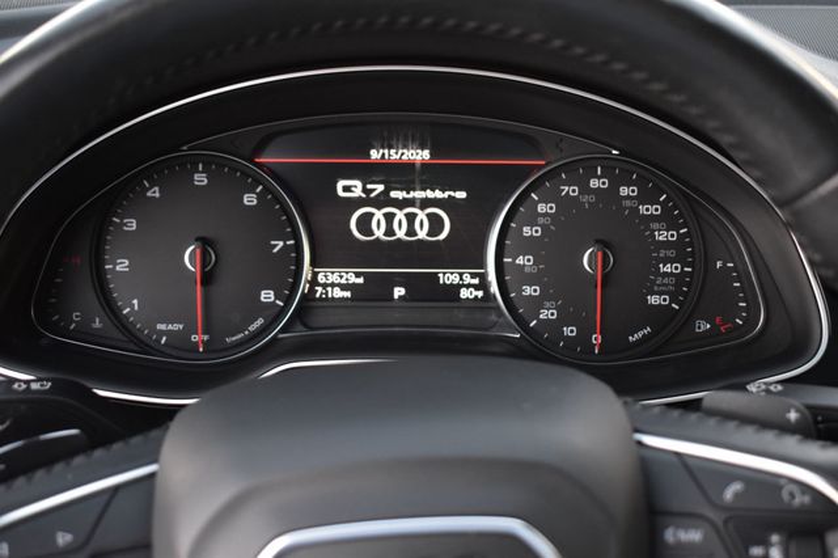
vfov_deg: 29.8
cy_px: 279
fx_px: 1047
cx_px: 419
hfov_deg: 43.6
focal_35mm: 45
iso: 1600
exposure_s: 1/13
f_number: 4.2
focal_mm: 30
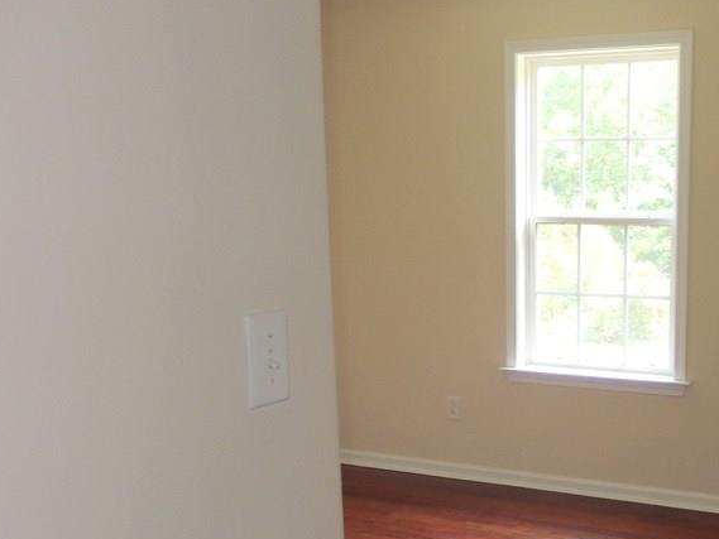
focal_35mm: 45
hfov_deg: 40.9
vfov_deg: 32.0
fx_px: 935
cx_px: 537
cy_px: 356
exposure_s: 1/30
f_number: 3.4
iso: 140
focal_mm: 4.5
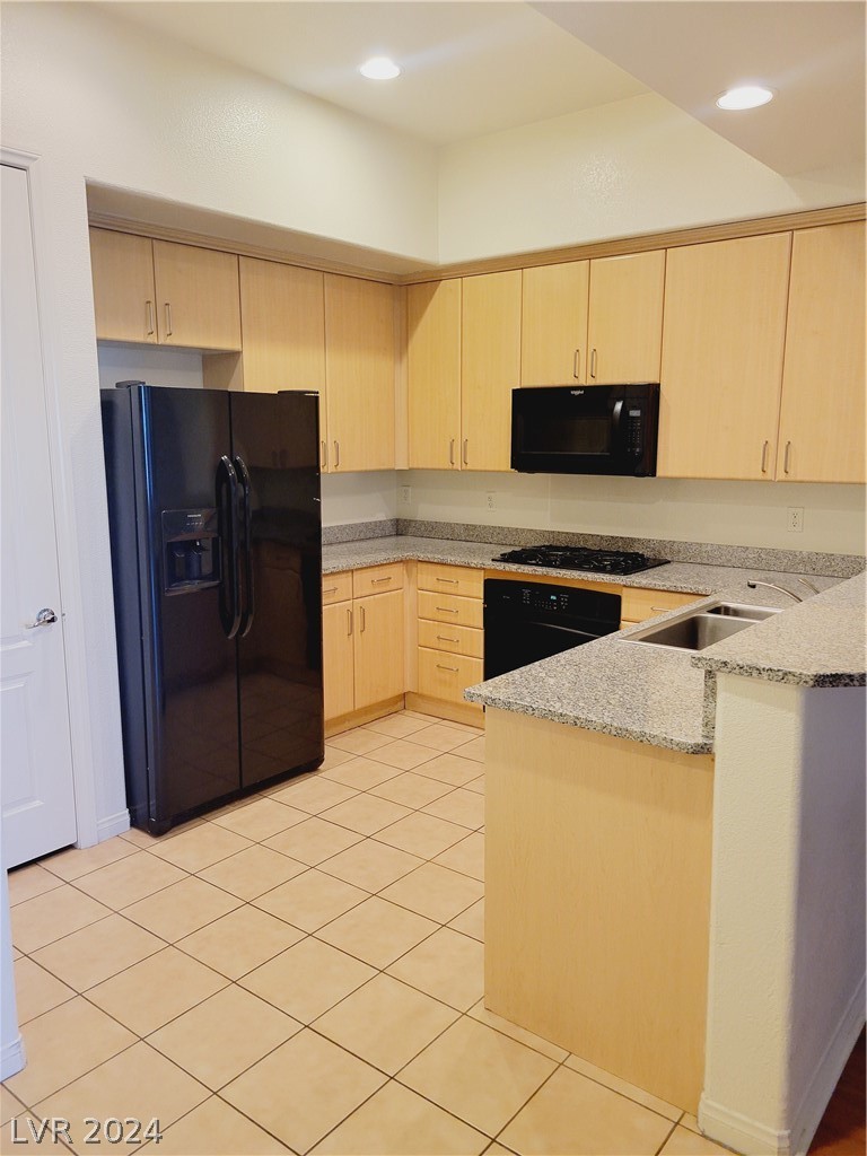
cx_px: 434
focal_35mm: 26
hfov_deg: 53.1
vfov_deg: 67.3
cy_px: 578
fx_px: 868
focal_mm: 5.4
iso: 250
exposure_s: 1/60
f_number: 1.8
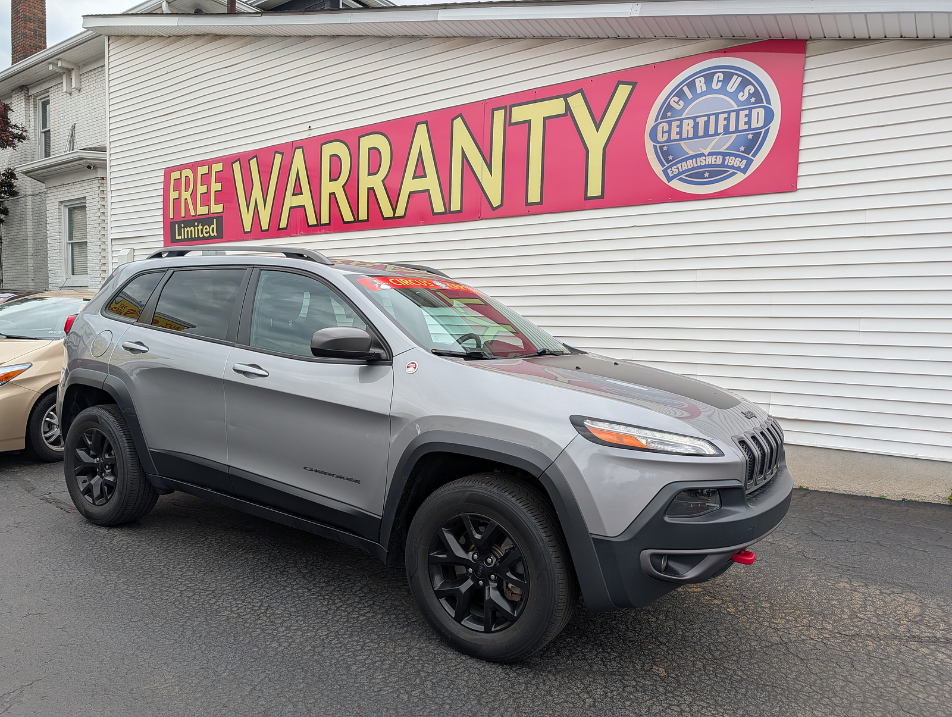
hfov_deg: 71.5
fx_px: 661
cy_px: 358
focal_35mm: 24
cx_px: 476
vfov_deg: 56.9
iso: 20
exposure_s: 1/2632
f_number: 1.68
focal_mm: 6.9
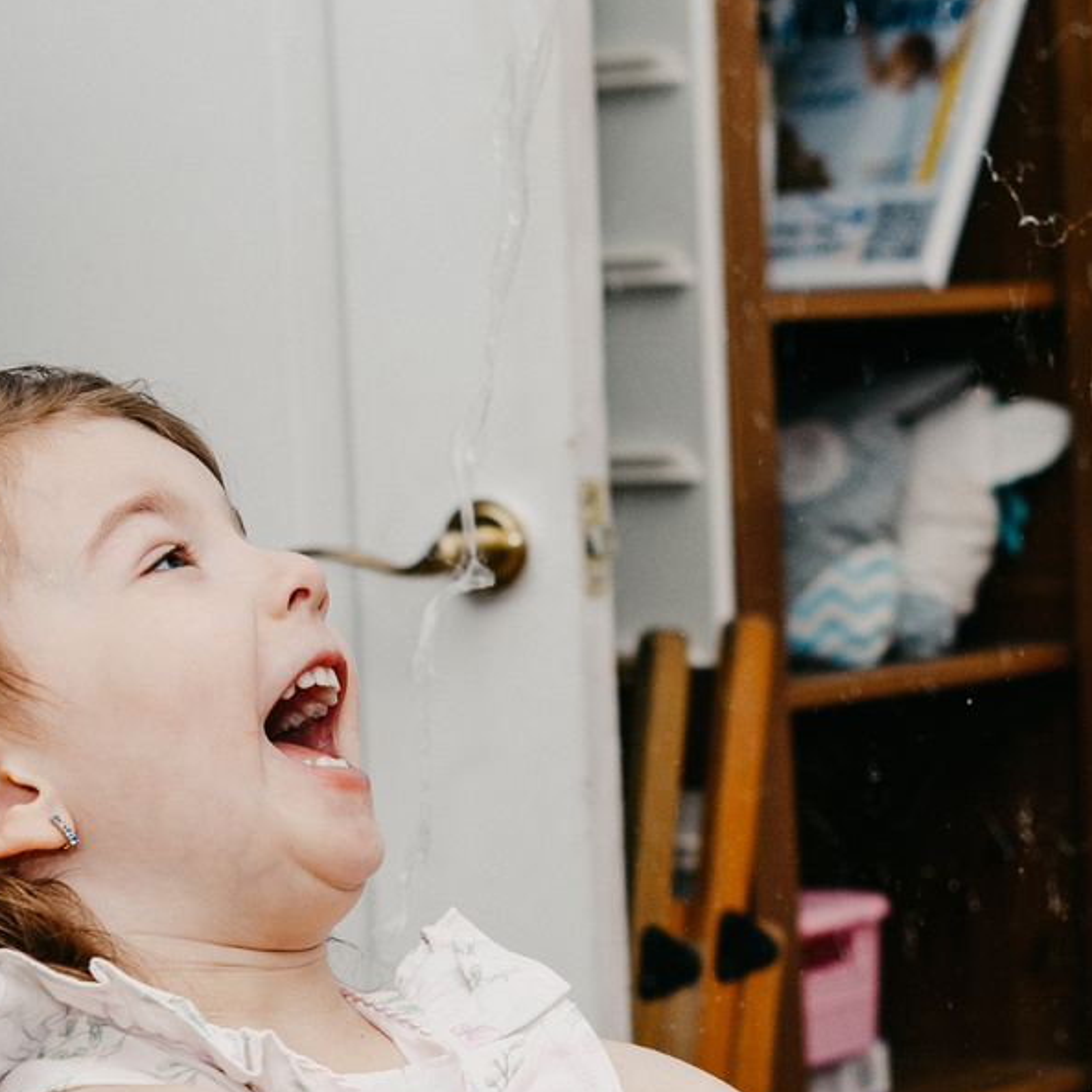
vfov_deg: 12.8
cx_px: 885
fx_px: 4818
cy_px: 1047
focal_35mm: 135
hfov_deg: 12.9
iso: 160
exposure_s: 1/160
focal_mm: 36
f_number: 3.5
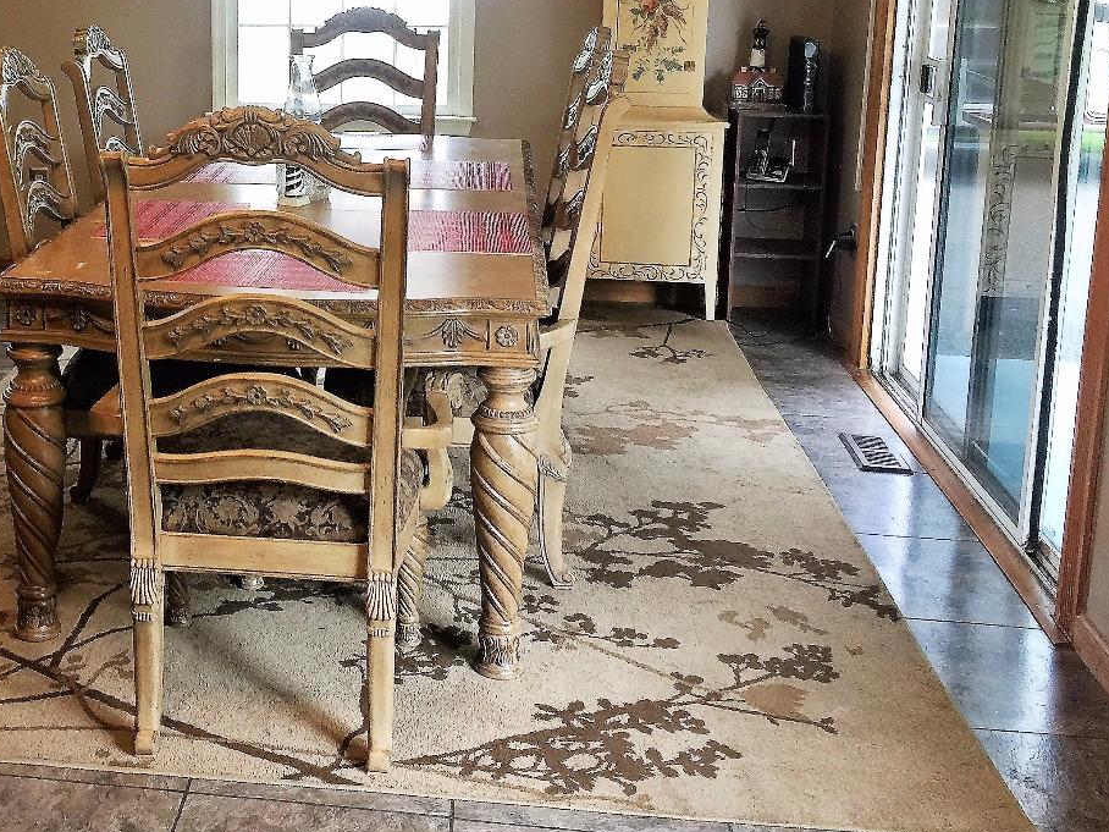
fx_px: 1474
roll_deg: +0.0
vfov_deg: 30.9
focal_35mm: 46
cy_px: 198
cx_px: 256
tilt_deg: -9.0
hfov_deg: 39.9
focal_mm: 4.15
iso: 32
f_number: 2.2
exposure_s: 1/15
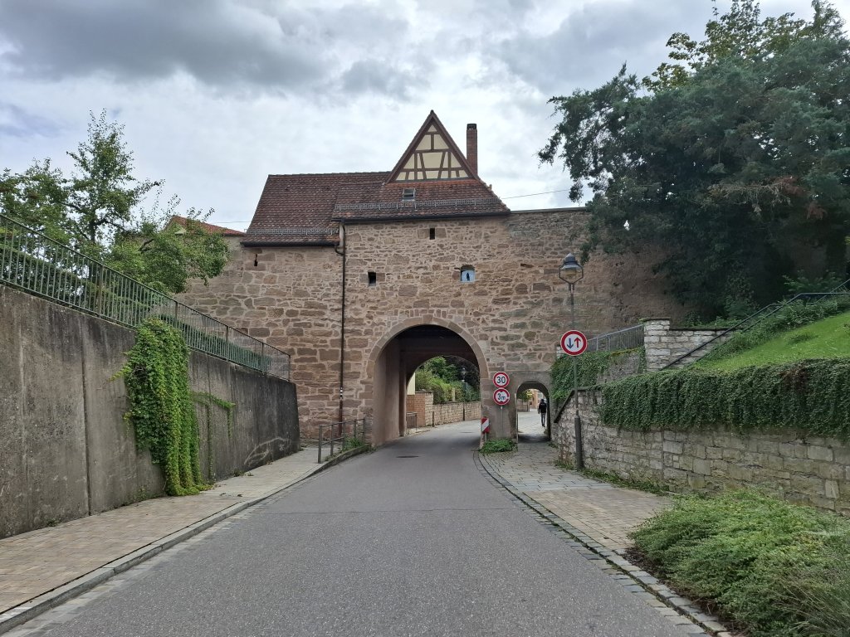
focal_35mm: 23
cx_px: 425
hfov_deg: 73.9
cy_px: 318
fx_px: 565
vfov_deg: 58.9
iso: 50
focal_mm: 5.54
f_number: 1.8
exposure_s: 1/2469
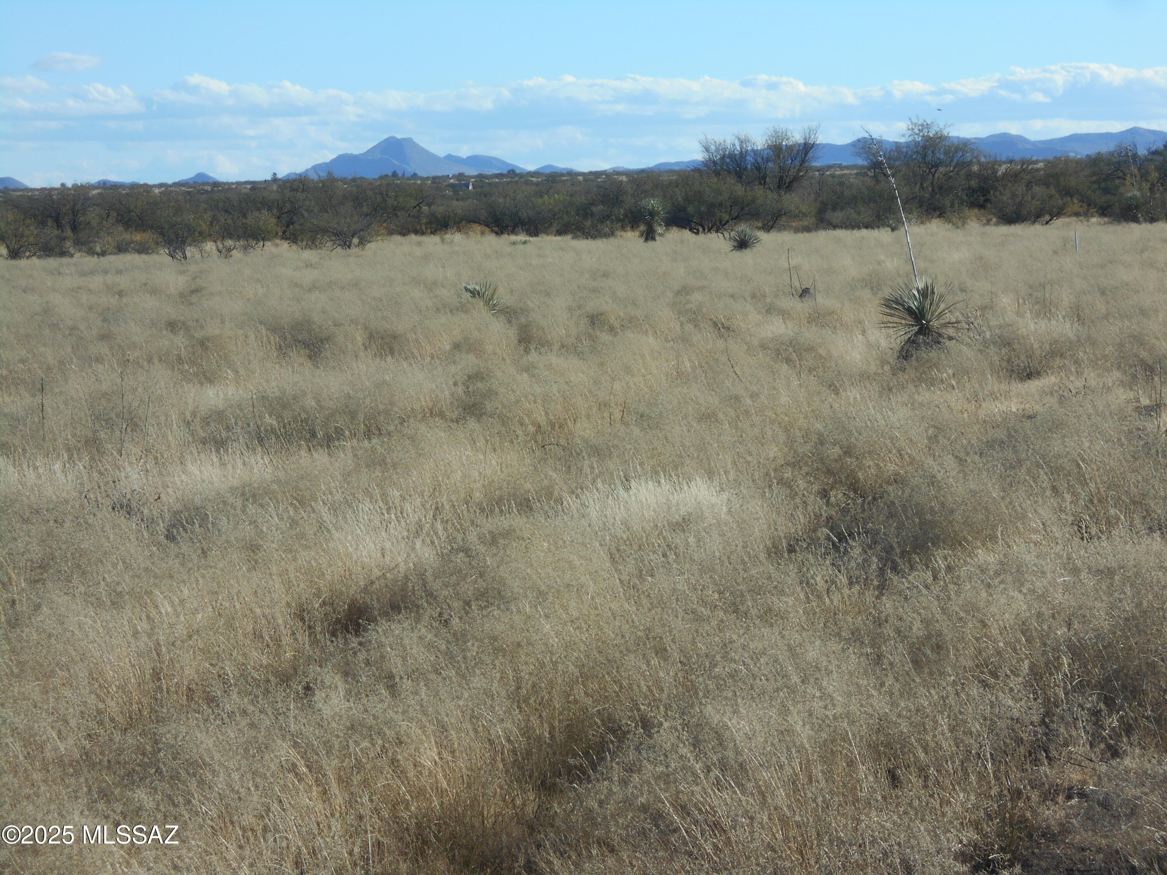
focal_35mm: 130
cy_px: 438
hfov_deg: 15.2
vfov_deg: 11.4
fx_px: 4383
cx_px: 584
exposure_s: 1/320
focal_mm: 23
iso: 80
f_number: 6.5
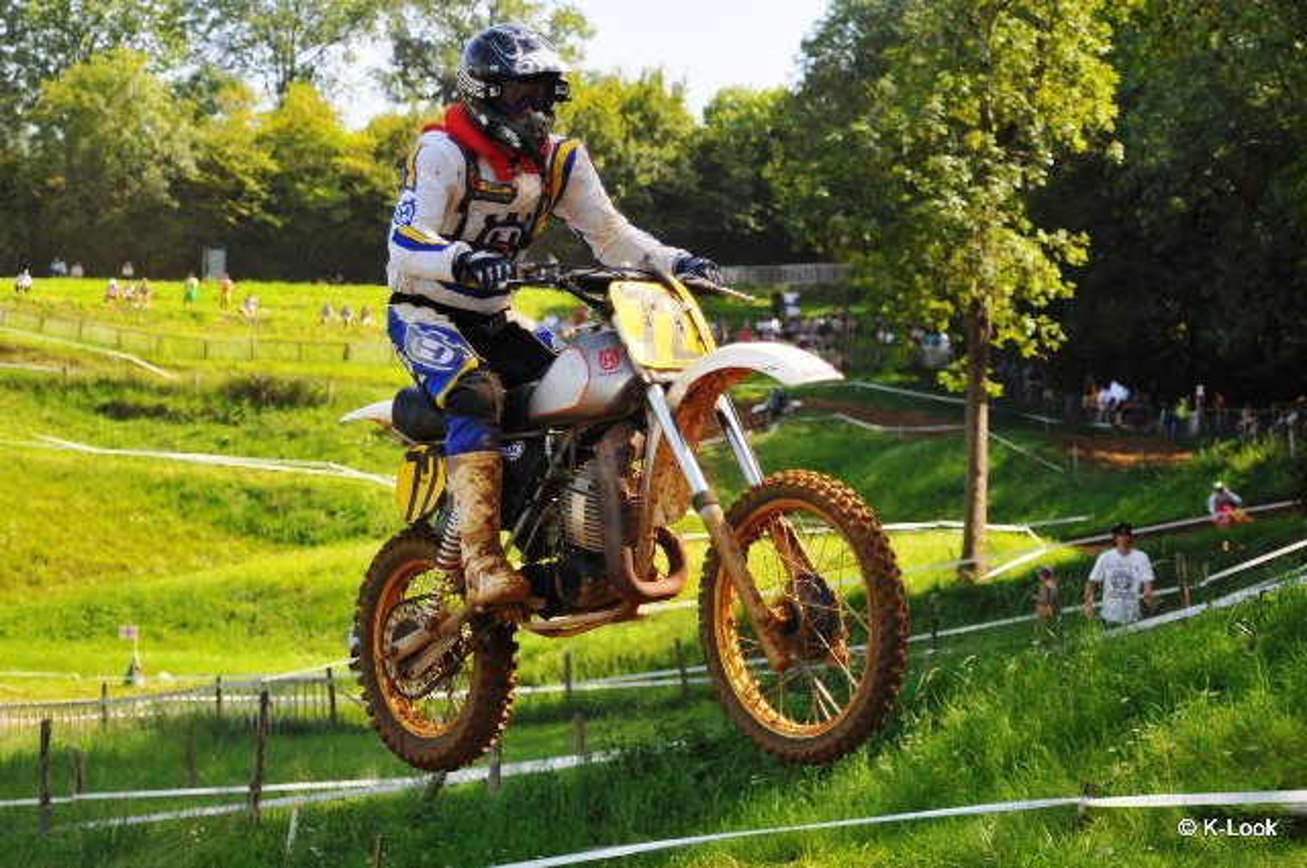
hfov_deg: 24.2
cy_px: 434
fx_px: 3046
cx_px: 654
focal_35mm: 84
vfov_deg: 16.2
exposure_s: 1/3200
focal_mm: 56
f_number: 2.8
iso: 400
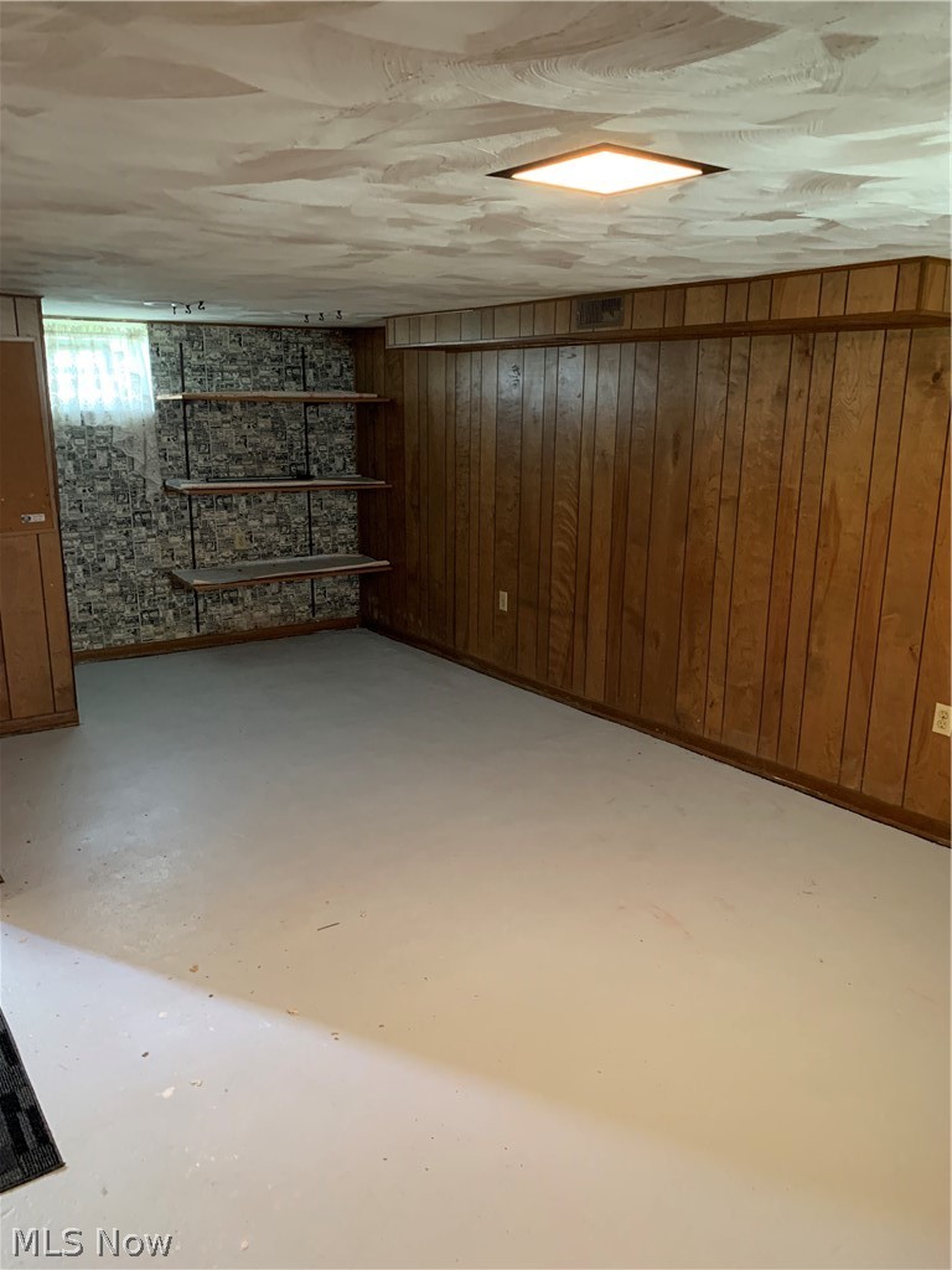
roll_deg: +0.0
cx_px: 476
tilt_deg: -11.9
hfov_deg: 53.1
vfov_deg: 67.3
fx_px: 953
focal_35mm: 26
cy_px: 635
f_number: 1.8
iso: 400
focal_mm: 4.25
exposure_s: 1/40
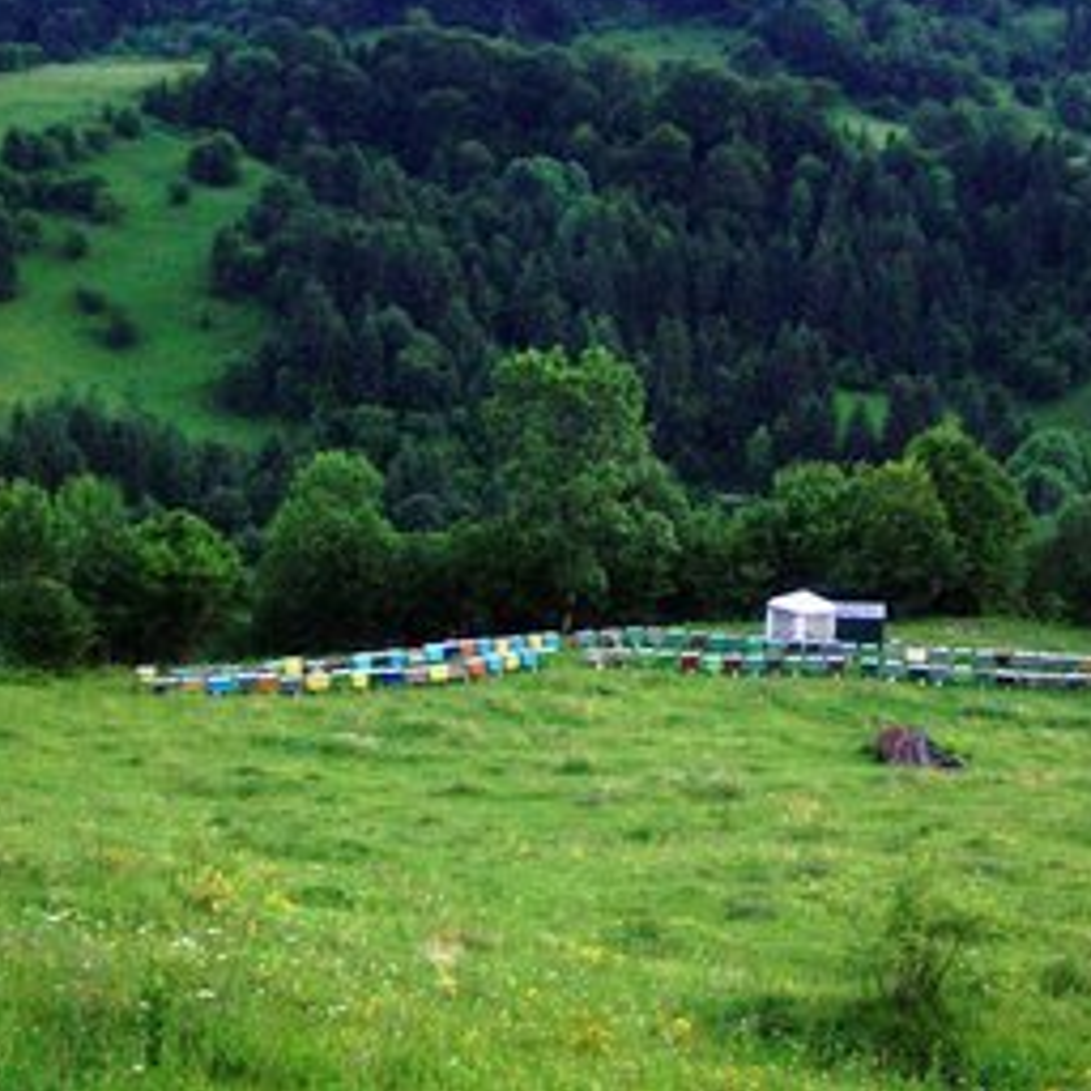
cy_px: 535
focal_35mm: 46
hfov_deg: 36.7
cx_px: 652
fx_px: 1640
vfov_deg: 36.8
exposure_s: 1/8
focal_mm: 6.3
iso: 100
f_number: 2.8
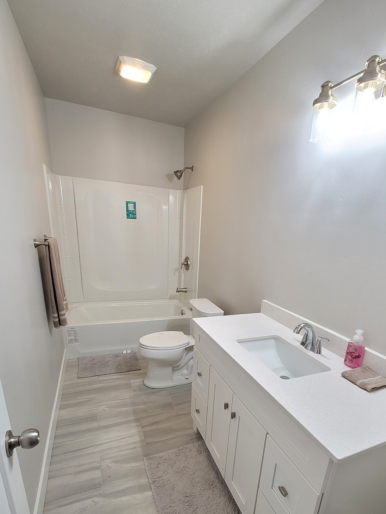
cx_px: 222
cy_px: 319
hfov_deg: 74.3
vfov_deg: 89.3
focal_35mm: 17
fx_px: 253
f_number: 2.2
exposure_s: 1/60
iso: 250
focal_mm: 2.2
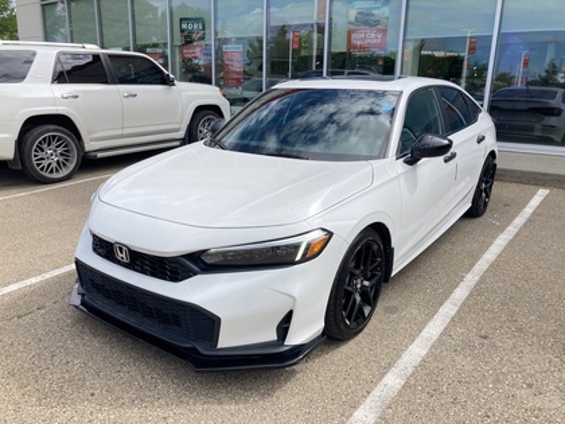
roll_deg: -1.5
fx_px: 457
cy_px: 212
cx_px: 282
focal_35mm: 28
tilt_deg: -14.8
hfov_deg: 63.4
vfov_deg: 49.7
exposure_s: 1/2288
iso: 20
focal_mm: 3.99
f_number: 1.8
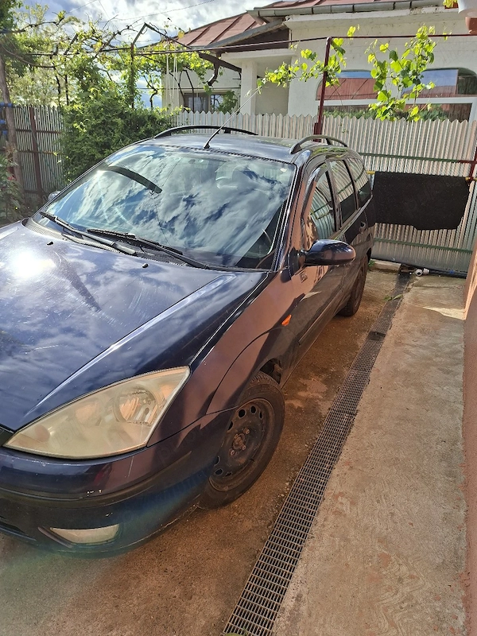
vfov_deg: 73.9
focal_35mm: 23
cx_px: 238
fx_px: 423
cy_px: 318
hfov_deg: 58.9
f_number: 1.8
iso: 50
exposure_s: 1/1667
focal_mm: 5.54
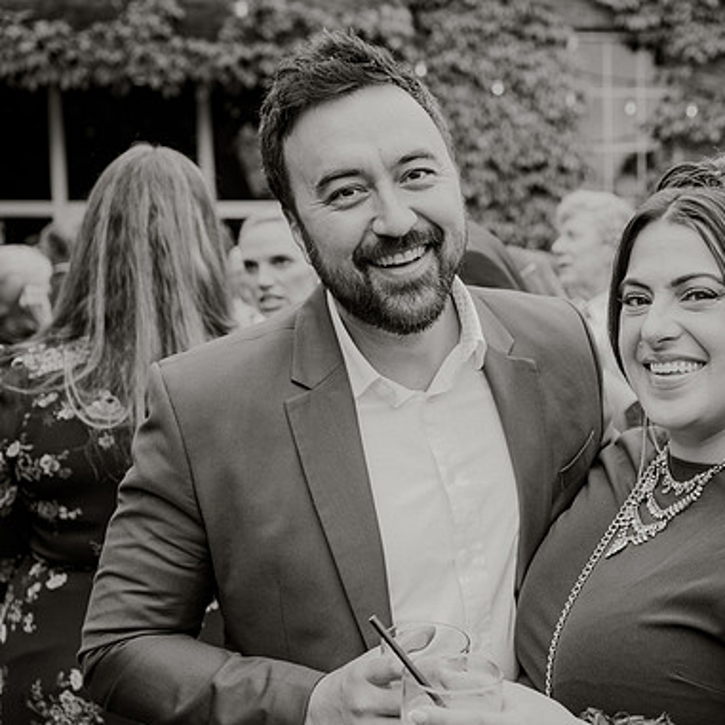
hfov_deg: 30.8
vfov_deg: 31.6
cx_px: 592
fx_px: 1280
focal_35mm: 54
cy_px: 400
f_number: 3.5
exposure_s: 1/200
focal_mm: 38
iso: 200
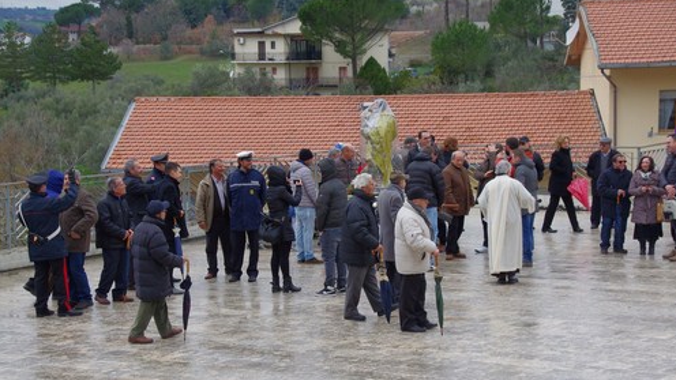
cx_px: 339
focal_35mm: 95
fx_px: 1703
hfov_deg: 22.5
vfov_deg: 12.7
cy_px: 216
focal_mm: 60
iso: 400
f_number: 8
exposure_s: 1/250
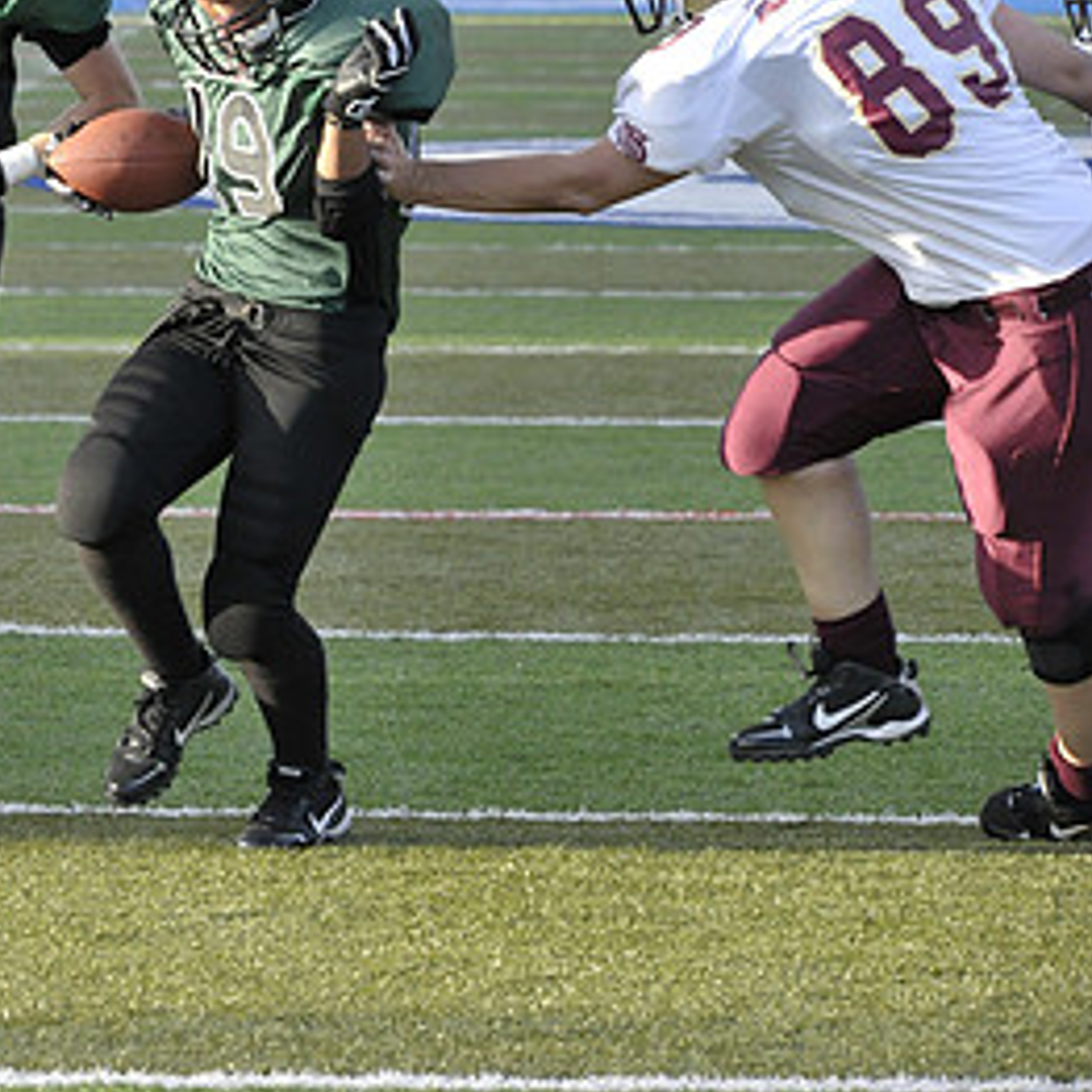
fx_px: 14776
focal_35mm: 414
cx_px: -113
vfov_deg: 4.2
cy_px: 296
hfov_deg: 4.2
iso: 3600
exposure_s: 1/1000
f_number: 10
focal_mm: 220
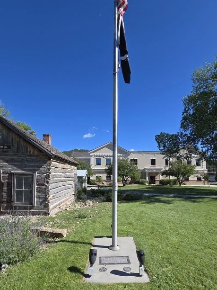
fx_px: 142
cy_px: 167
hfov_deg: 74.7
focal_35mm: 17
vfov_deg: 90.3
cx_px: 113
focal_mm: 2.2
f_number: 2.2
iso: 50
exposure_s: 1/2071
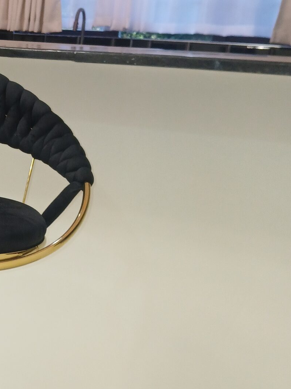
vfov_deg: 30.6
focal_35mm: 63
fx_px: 707
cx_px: -37
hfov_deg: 21.9
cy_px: 241
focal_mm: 3.98
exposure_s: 1/50
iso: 125
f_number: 1.8
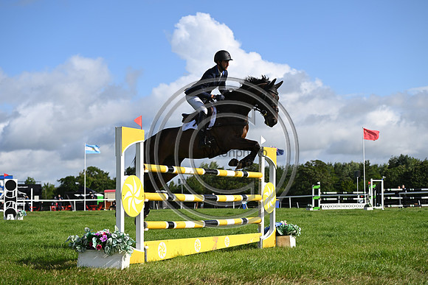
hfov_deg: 28.8
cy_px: 142
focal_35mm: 70
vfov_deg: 19.5
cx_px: 214
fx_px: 832
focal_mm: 70
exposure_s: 1/1250
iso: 110
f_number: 4
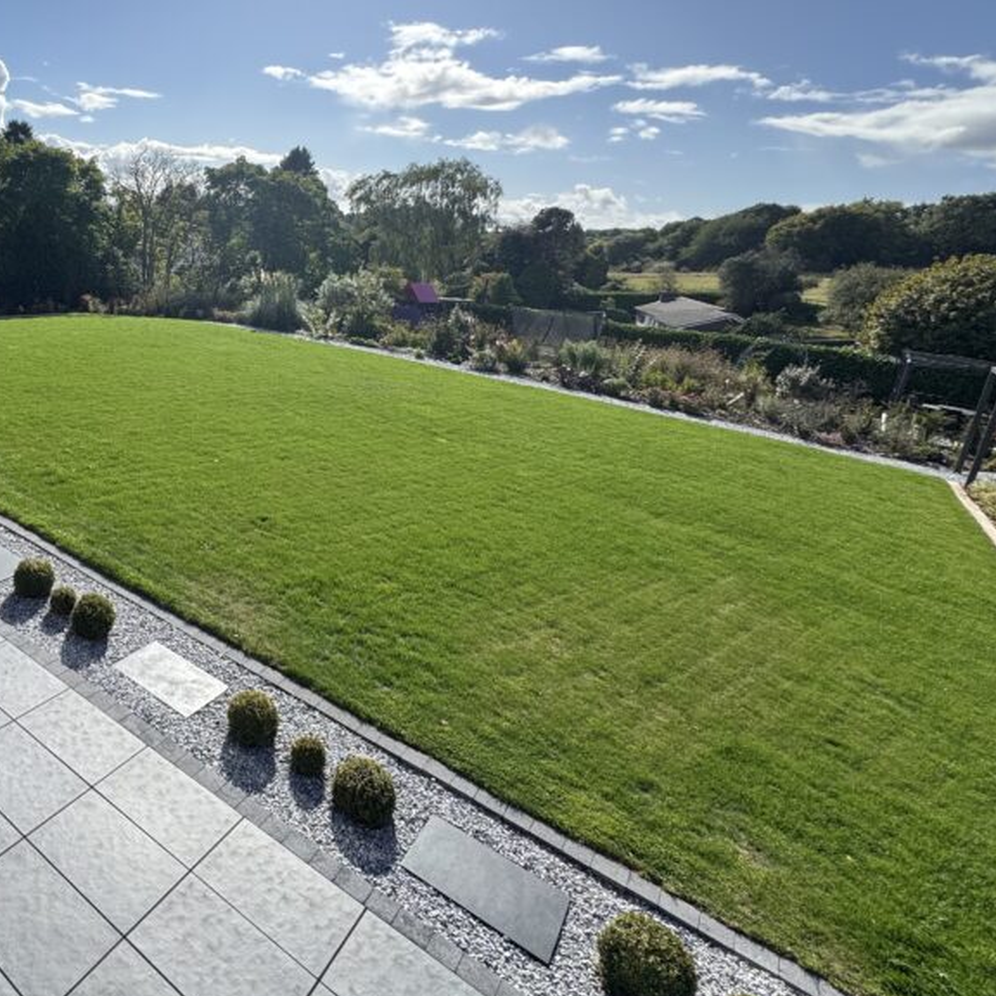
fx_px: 716
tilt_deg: -14.3
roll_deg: -5.3
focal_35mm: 22
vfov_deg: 68.7
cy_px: 386
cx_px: 144
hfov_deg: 61.3
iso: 50
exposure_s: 1/1709
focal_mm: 2.22
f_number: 2.2
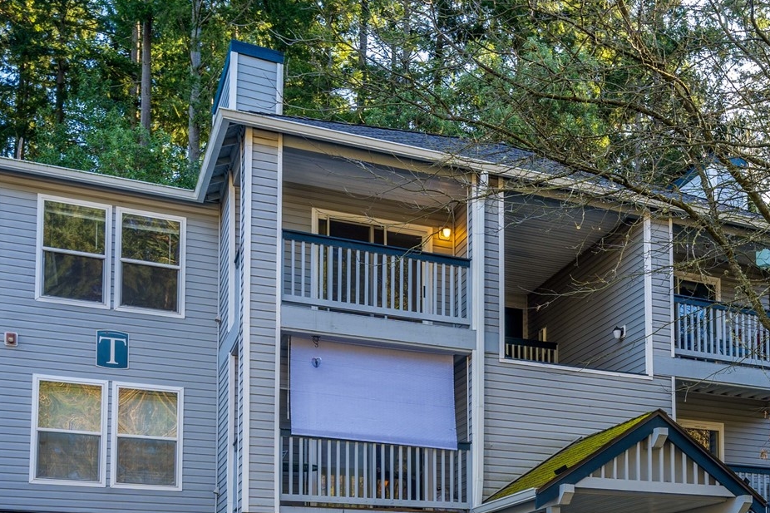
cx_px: 595
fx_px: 941
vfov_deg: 29.5
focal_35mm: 44
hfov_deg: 42.8
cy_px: 439
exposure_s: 1/30
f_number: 8
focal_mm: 24
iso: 250
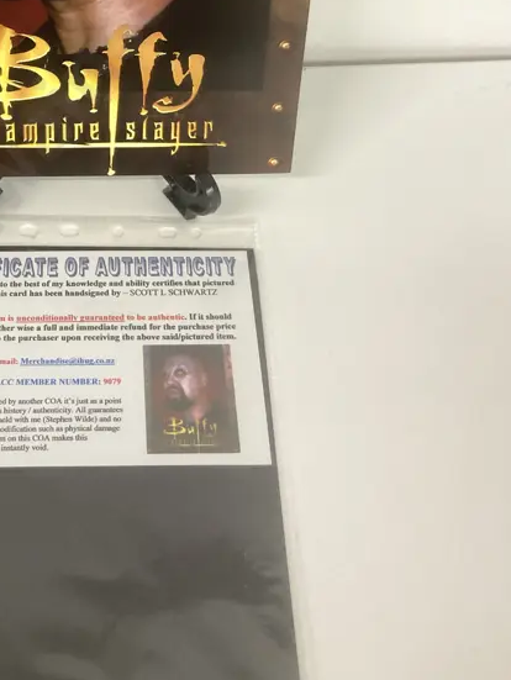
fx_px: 1022
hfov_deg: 27.5
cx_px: 109
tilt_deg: -47.7
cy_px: 49
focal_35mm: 52
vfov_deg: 34.4
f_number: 1.8
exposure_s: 1/50
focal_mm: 3.99
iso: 100
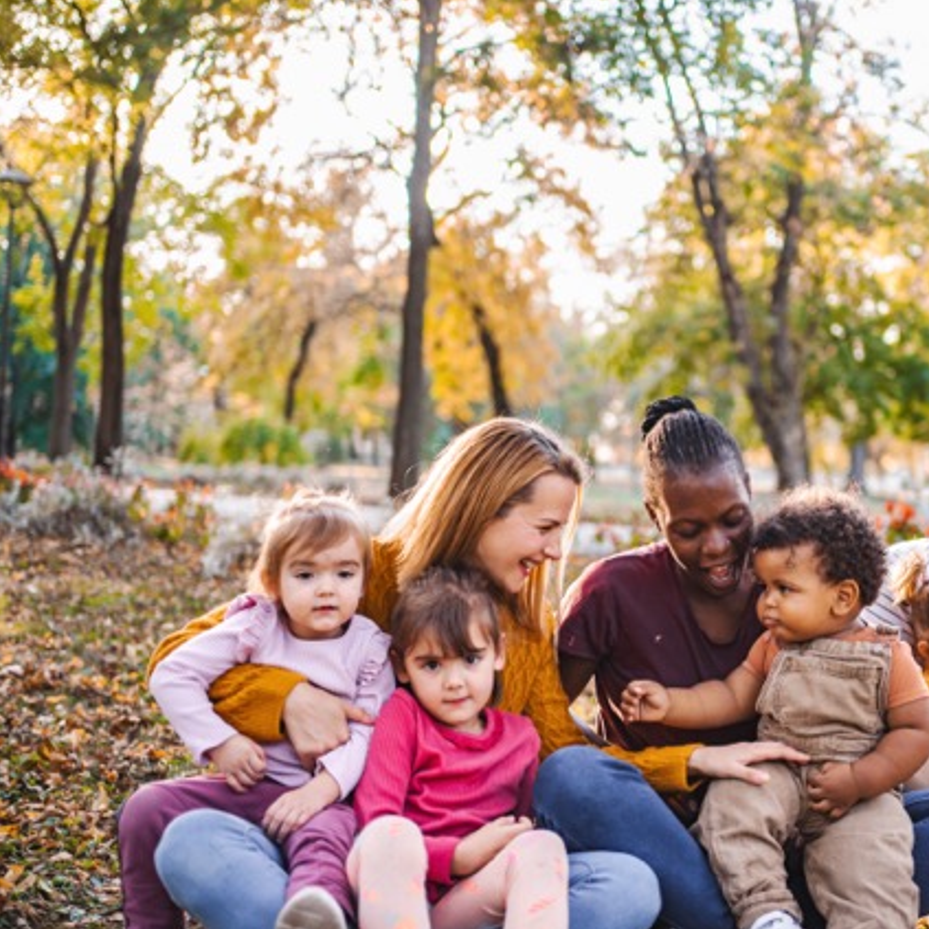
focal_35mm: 45
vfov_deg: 37.6
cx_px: 665
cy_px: 464
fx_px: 1366
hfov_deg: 36.9
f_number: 1.8
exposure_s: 1/400
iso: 200
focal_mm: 35
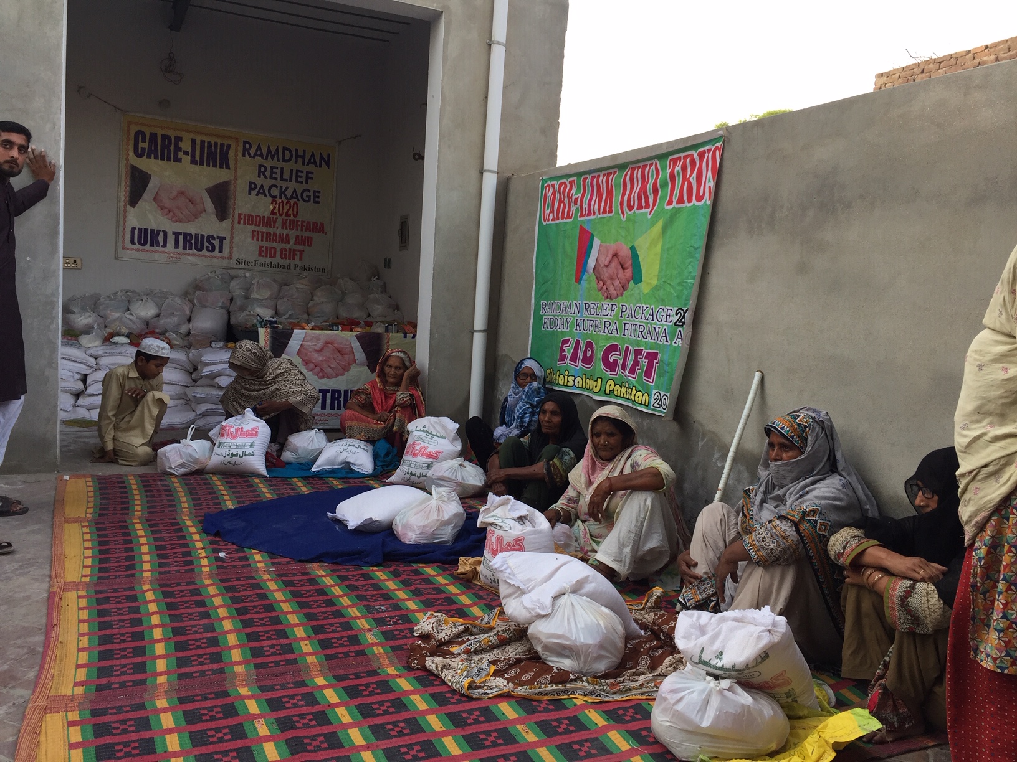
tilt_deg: -3.8
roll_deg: -4.0
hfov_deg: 61.7
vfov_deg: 48.2
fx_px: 852
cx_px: 508
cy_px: 381
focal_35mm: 29
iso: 32
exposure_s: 1/145
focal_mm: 4.15
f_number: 2.2
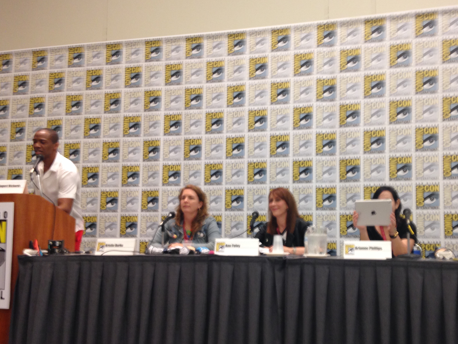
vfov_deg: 35.0
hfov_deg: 45.6
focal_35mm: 41
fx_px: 542
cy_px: 203
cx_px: 270
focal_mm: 4.12
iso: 100
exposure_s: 1/20
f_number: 2.4
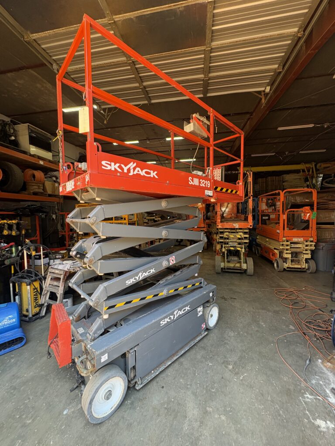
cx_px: 168
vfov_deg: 102.1
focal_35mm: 14
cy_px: 223
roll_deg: +0.9
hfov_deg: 85.7
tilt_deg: -1.7
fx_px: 181
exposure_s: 1/120
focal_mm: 2.22
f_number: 2.2
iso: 200
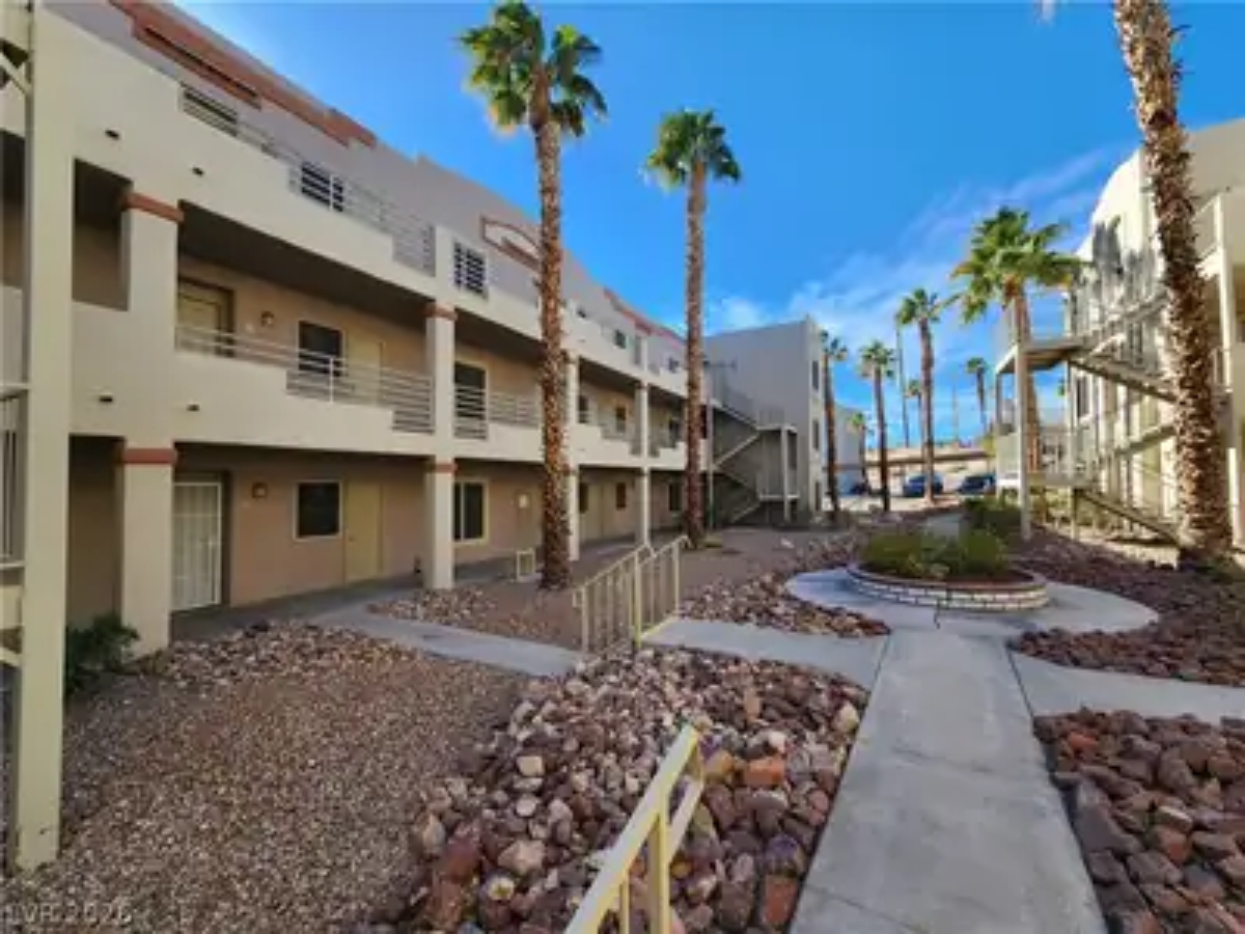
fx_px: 468
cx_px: 622
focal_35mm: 13
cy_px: 467
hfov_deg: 106.2
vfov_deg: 89.9
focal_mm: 2.2
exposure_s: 1/1016
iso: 50
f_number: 2.2
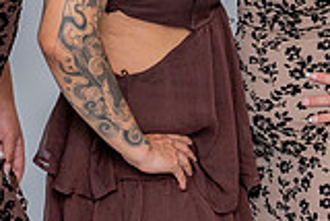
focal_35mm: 220
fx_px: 2018
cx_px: 177
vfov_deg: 6.2
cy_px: -49
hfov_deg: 9.3
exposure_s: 1/125
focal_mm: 55
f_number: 5.6
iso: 320
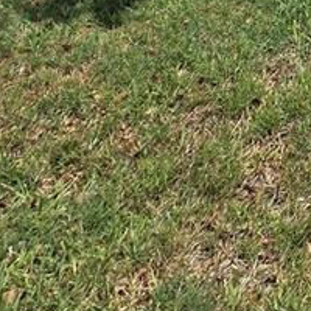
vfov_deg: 16.2
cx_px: 631
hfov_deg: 17.4
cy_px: -378
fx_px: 701
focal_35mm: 69
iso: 50
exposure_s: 1/2671
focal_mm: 2.2
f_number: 2.2
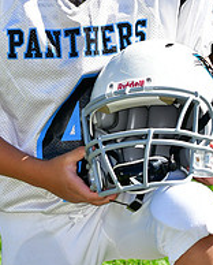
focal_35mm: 294
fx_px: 2309
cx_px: 89
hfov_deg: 5.3
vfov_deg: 6.5
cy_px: -76
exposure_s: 1/2000
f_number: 4.5
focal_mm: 70
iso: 400
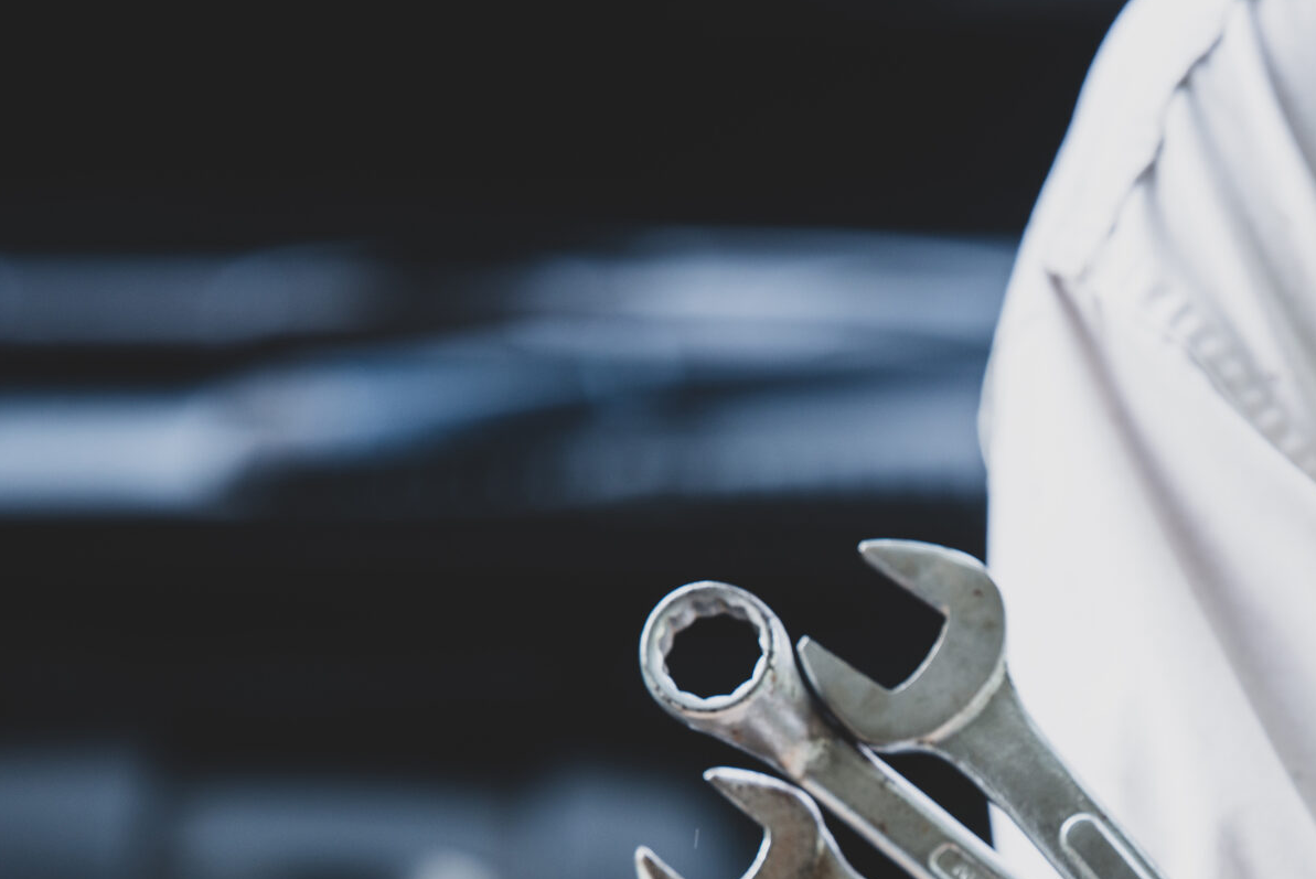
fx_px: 15691
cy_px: 901
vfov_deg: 3.2
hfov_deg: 4.8
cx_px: 1064
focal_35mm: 429
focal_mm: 200
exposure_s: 1/160
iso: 200
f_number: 2.8
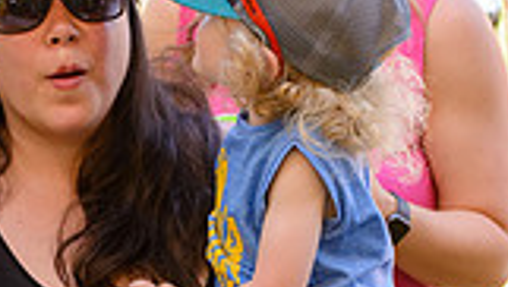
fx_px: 7687
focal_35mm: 570
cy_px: 404
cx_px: 73
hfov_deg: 3.8
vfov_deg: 2.1
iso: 900
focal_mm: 195
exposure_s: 1/400
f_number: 5.6
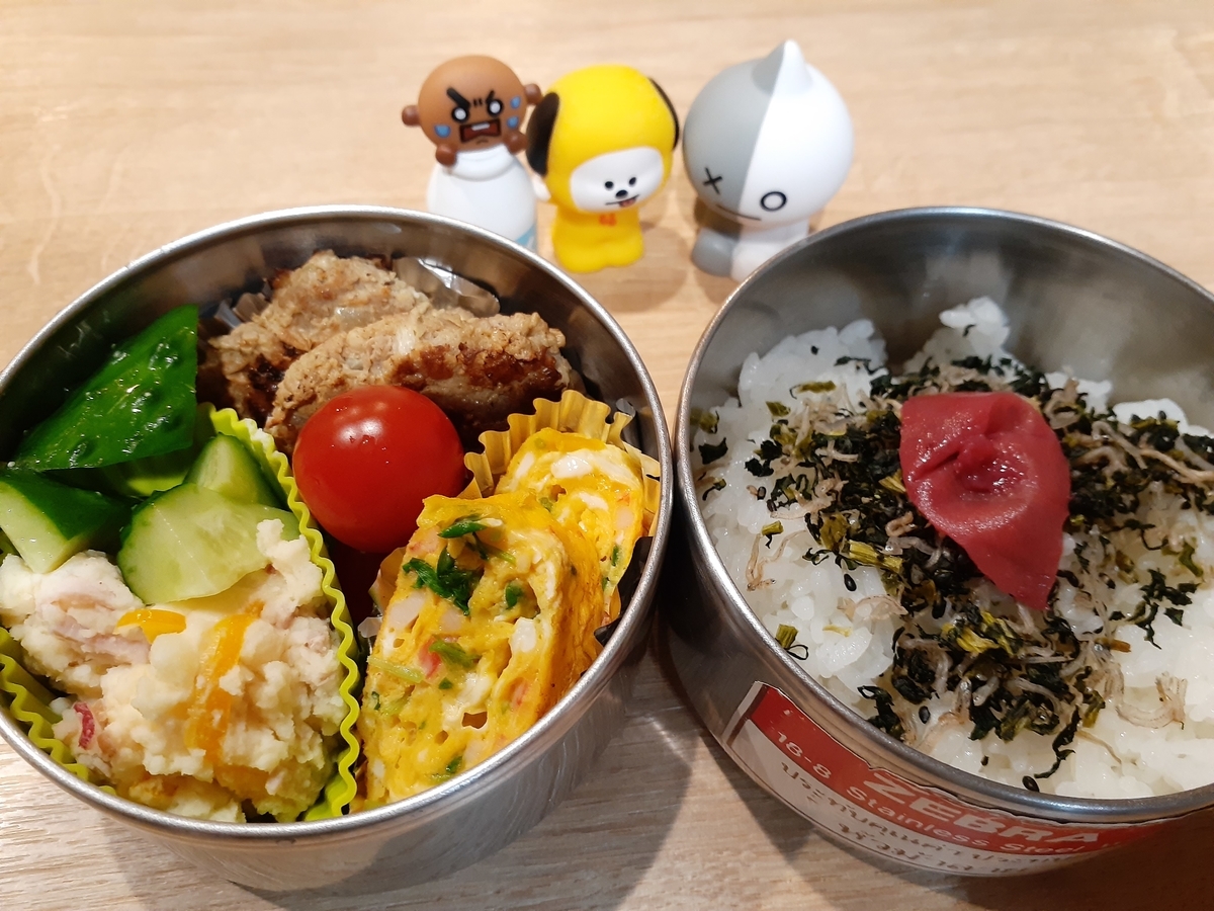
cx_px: 607
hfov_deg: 65.3
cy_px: 456
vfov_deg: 51.4
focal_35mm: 27
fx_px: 947
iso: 320
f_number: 1.9
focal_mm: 3.6
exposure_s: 1/33
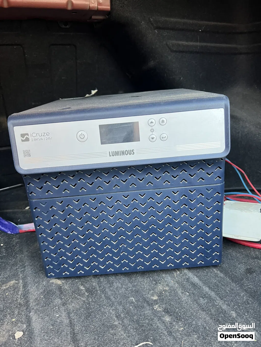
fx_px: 261
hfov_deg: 53.1
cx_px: 130
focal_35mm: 26
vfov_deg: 67.3
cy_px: 174
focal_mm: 5.7
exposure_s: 1/60
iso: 160
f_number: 1.5
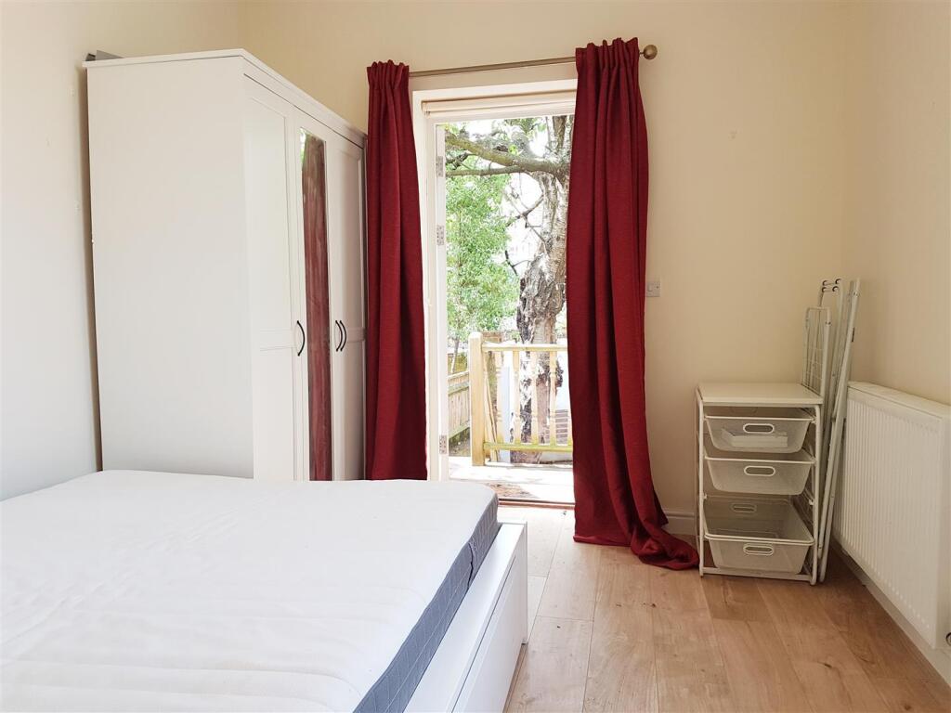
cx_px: 476
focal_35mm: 26
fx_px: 714
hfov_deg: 67.3
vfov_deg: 53.1
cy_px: 356
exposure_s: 1/50
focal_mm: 4.2
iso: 50
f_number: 1.7
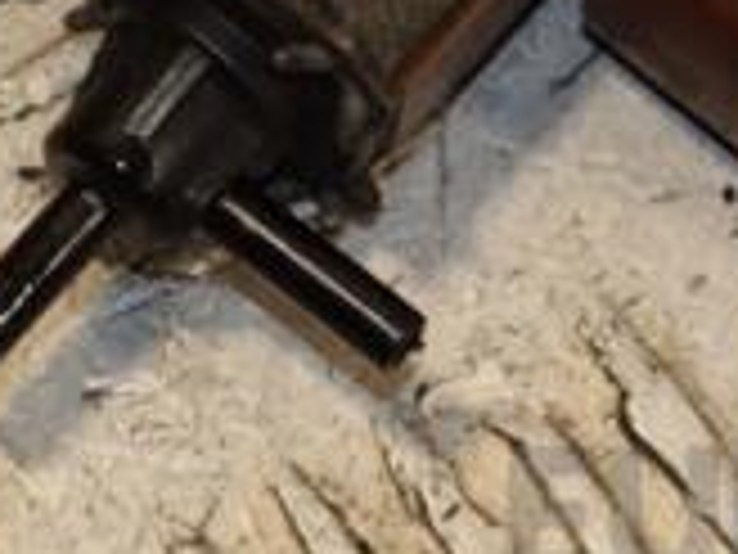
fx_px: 10127
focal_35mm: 475
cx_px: 423
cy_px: -86
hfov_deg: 4.2
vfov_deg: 3.1
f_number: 9
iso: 800
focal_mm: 90
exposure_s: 1/200
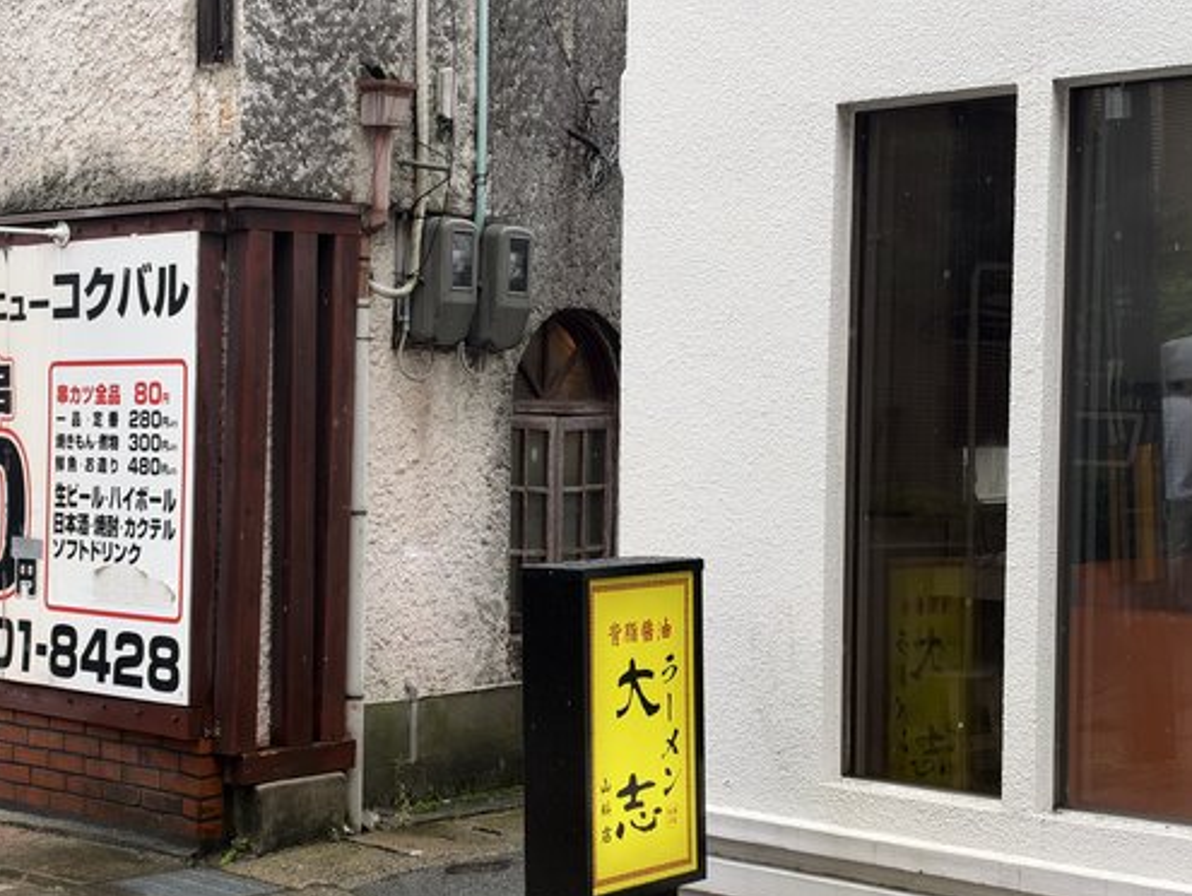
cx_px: 453
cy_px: 482
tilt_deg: +0.0
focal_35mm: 62
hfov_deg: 31.1
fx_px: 2137
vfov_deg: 23.7
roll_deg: +0.3
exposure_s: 1/295
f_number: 1.8
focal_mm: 6.93
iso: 64
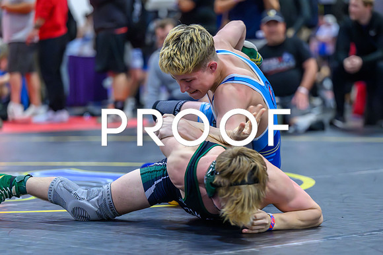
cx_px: 229
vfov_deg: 9.3
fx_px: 1569
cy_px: 155
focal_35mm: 147
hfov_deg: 13.9
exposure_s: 1/800
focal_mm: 120
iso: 11400
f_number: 2.8
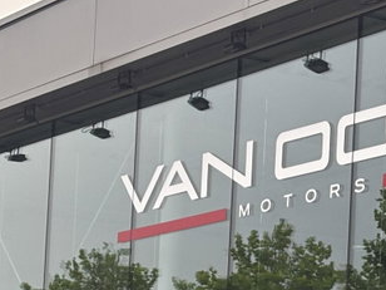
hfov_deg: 11.4
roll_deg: -3.4
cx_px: 350
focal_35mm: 173
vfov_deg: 8.5
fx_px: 1929
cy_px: 380
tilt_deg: +5.1
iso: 50
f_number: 1.6
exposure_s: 1/60
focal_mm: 5.96
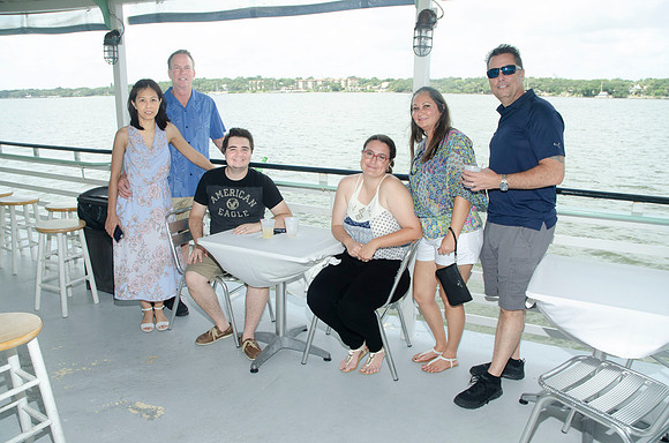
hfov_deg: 67.5
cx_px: 334
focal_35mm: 27
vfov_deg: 47.7
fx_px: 501
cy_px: 222
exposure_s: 1/250
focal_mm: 18
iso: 250
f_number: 6.3
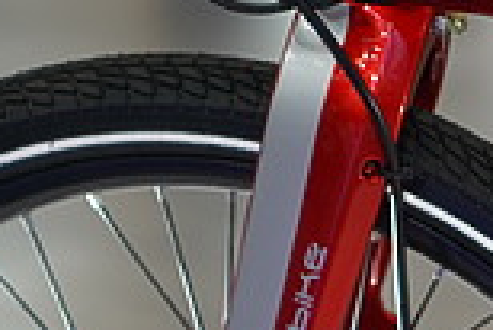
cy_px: 442
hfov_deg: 3.9
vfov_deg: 2.6
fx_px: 7292
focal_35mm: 532
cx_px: 455
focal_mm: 105
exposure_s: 1/125
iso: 500
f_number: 4
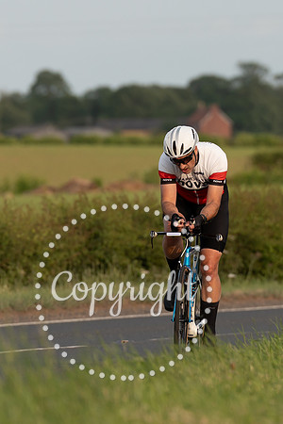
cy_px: 243
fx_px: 7450
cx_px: 218
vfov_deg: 3.3
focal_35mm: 632
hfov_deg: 2.2
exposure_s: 1/1000
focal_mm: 200
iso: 160
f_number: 3.5
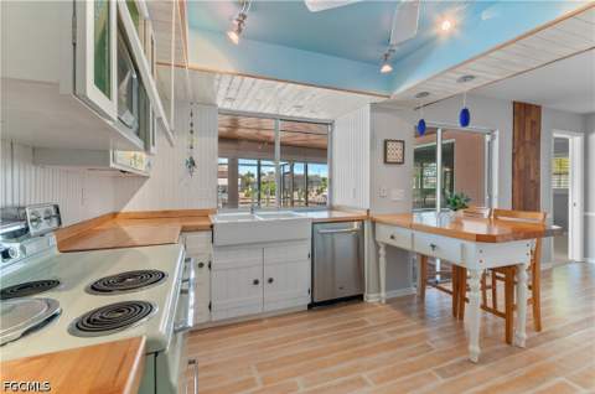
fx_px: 247
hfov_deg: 100.5
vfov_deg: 77.1
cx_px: 298
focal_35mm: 15
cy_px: 197
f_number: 8
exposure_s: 1/2.5
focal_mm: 10
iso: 200
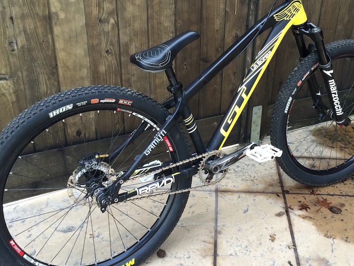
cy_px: 113
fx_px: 409
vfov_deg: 35.9
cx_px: 220
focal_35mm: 40
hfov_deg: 46.4
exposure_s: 1/178
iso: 32
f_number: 2.2
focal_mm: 4.15
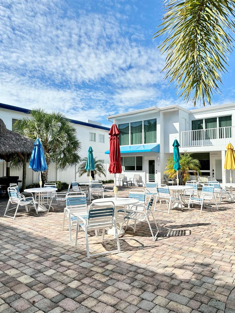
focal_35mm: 24
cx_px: 118
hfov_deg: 56.8
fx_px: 217
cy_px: 156
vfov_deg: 71.6
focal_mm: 6.86
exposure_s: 1/2660
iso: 80
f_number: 1.78
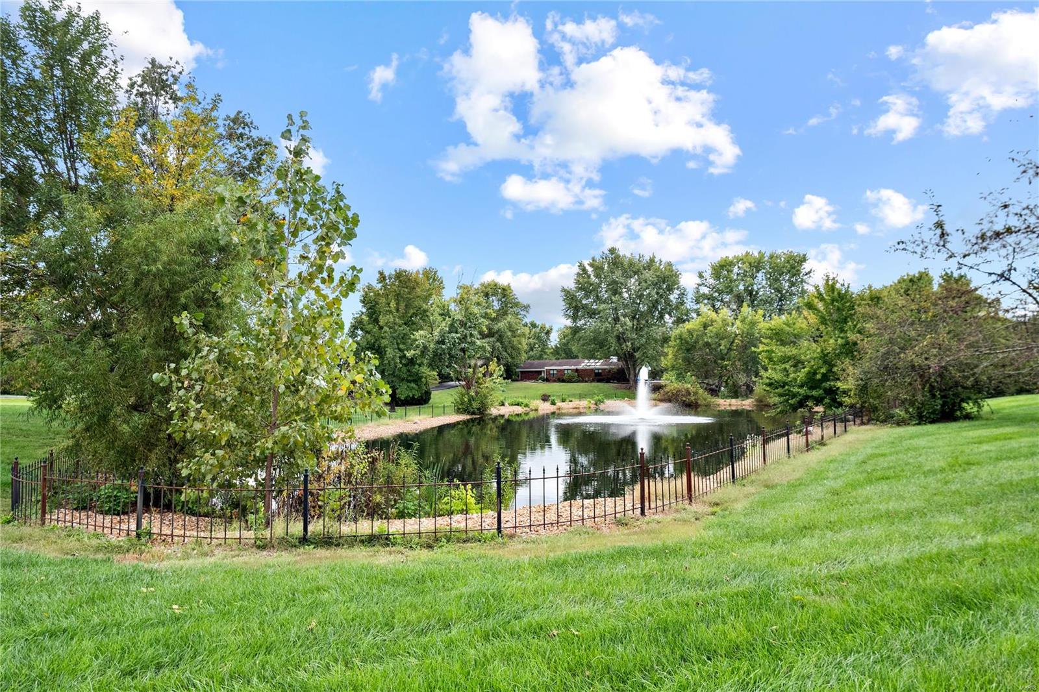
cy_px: 346
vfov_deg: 57.2
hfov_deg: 78.6
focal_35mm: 22
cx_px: 520
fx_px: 635
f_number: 8
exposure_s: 1/80
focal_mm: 11
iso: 400
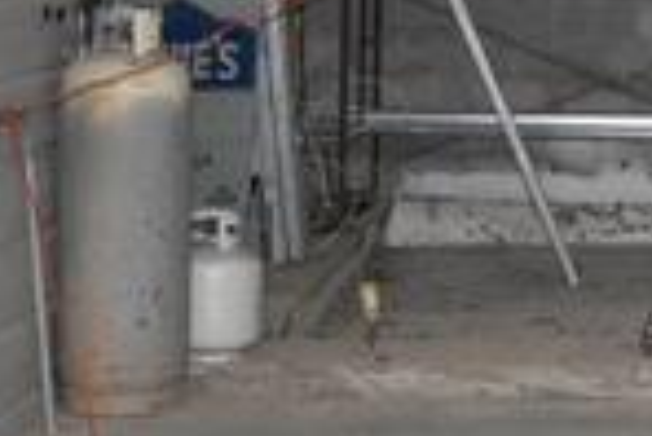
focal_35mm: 130
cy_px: 22
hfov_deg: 14.8
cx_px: 938
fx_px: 2357
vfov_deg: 10.5
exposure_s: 1/80
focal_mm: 20
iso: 1600
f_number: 3.5
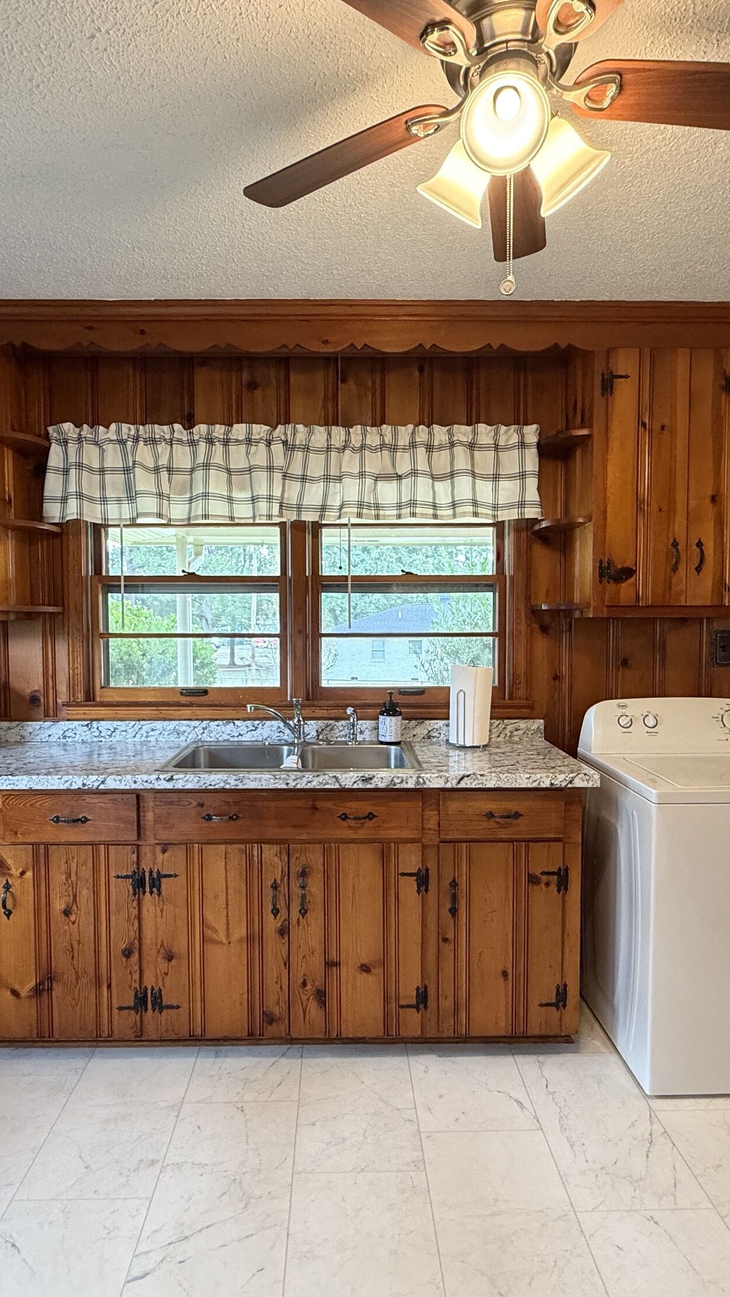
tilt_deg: -3.0
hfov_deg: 53.6
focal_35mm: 21
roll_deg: +0.5
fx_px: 723
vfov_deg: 83.8
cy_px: 659
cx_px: 359
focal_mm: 2.22
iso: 250
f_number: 2.2
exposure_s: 1/60
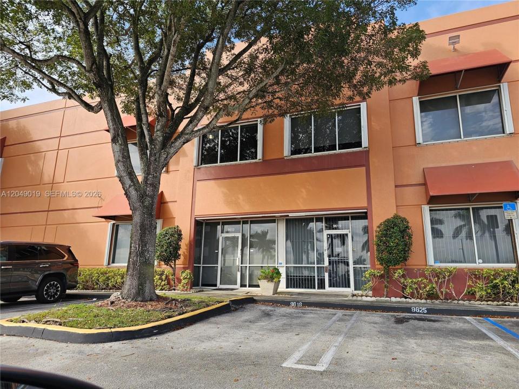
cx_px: 260
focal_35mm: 23
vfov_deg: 58.9
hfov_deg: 73.9
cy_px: 194
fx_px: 345
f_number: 1.7
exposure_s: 1/177
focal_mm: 6.3
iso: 10
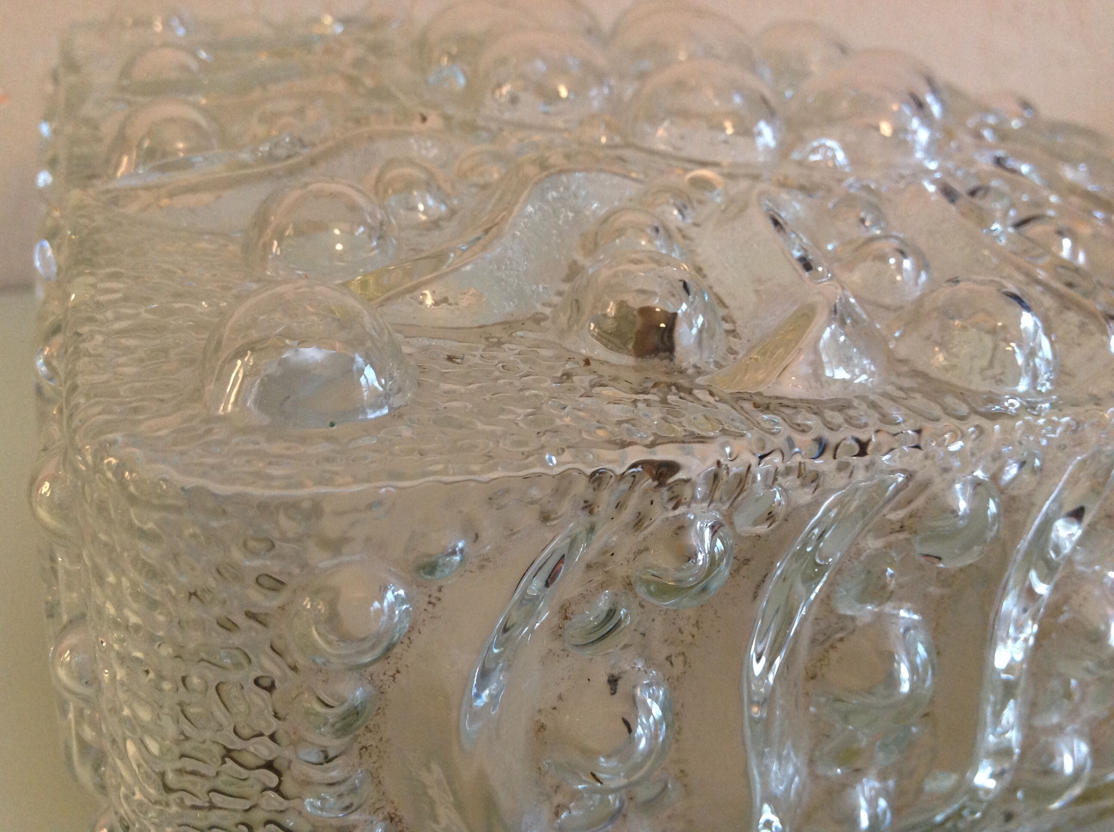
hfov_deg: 52.7
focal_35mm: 35
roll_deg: -7.4
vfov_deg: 40.6
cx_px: 557
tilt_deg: -27.9
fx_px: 1125
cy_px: 416
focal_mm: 4.28
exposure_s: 1/17
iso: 200
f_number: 2.4
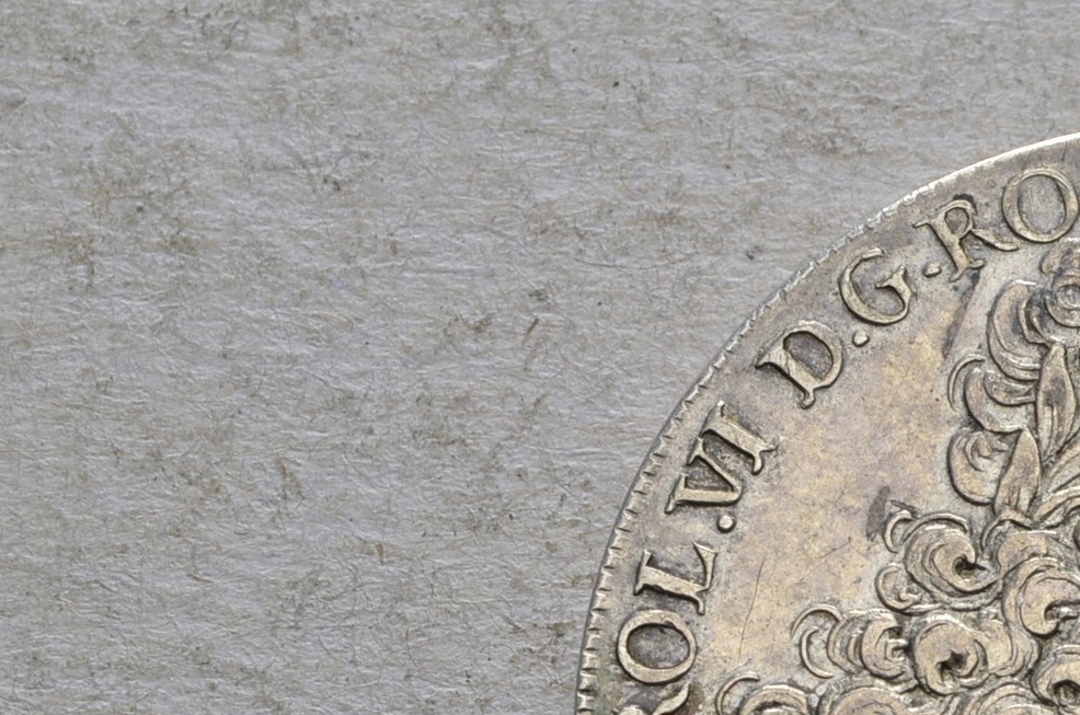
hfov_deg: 9.9
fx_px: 6174
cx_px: 1241
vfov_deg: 6.6
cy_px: 798
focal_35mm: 206
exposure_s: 1/250
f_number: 14
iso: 400
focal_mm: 55
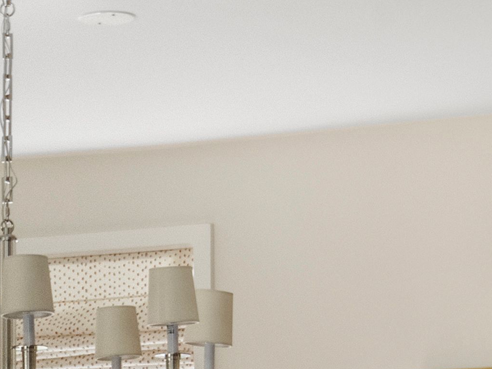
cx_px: -214
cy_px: 653
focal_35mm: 189
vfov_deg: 7.6
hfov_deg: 10.2
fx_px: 2687
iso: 400
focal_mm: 24
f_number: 10
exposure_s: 1/250
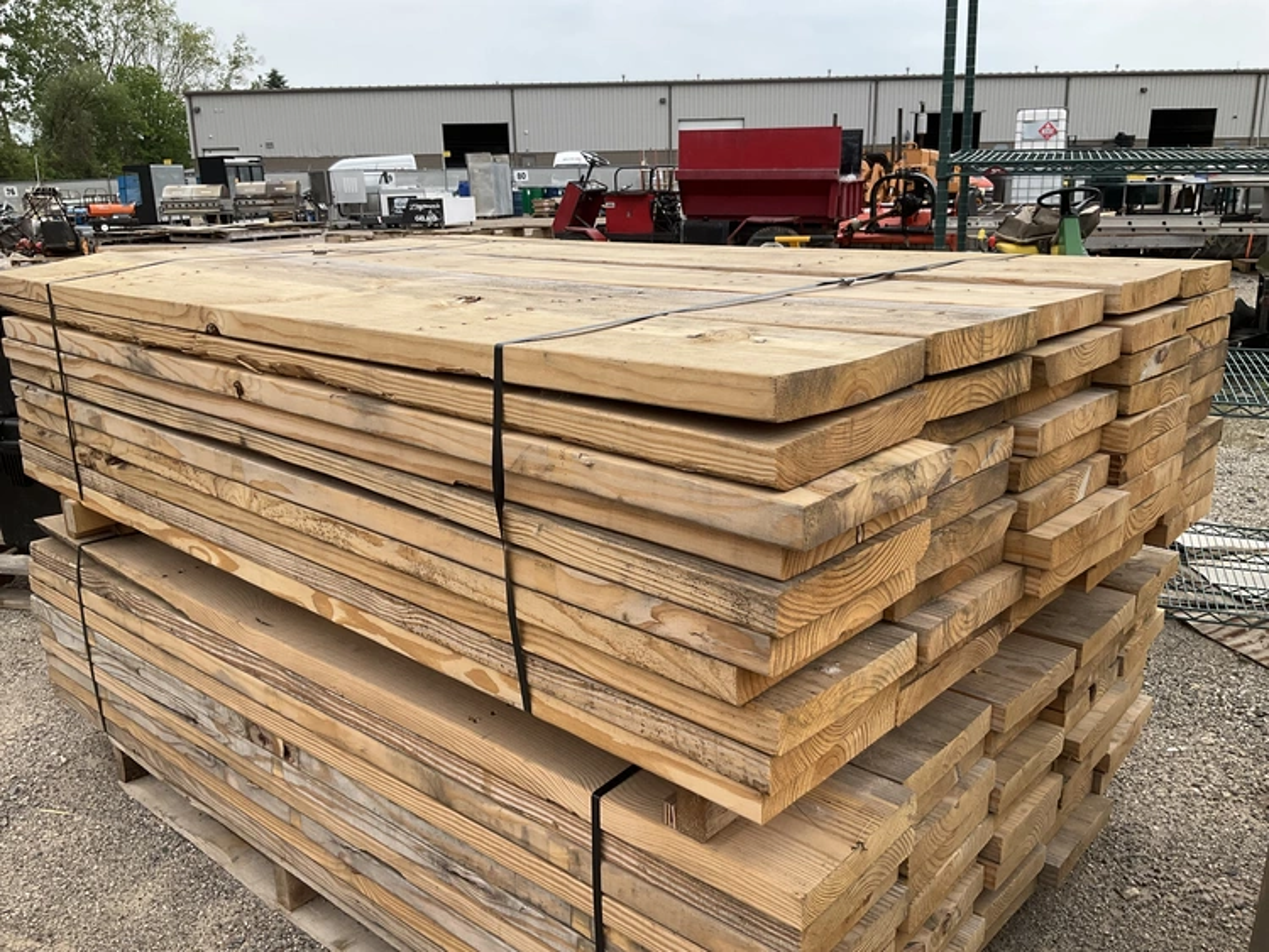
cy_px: 476
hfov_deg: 61.6
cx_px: 634
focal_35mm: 29
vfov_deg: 48.3
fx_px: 1063
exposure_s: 1/1342
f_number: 1.8
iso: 25
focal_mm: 3
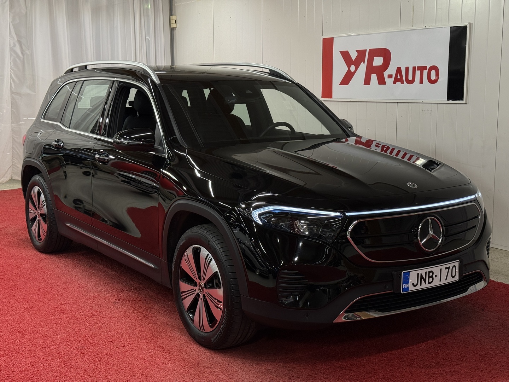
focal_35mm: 48
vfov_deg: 30.3
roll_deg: +0.0
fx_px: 706
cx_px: 254
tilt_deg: -7.8
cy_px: 191
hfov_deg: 39.7
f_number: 1.78
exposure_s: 1/154
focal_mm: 6.76
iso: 80
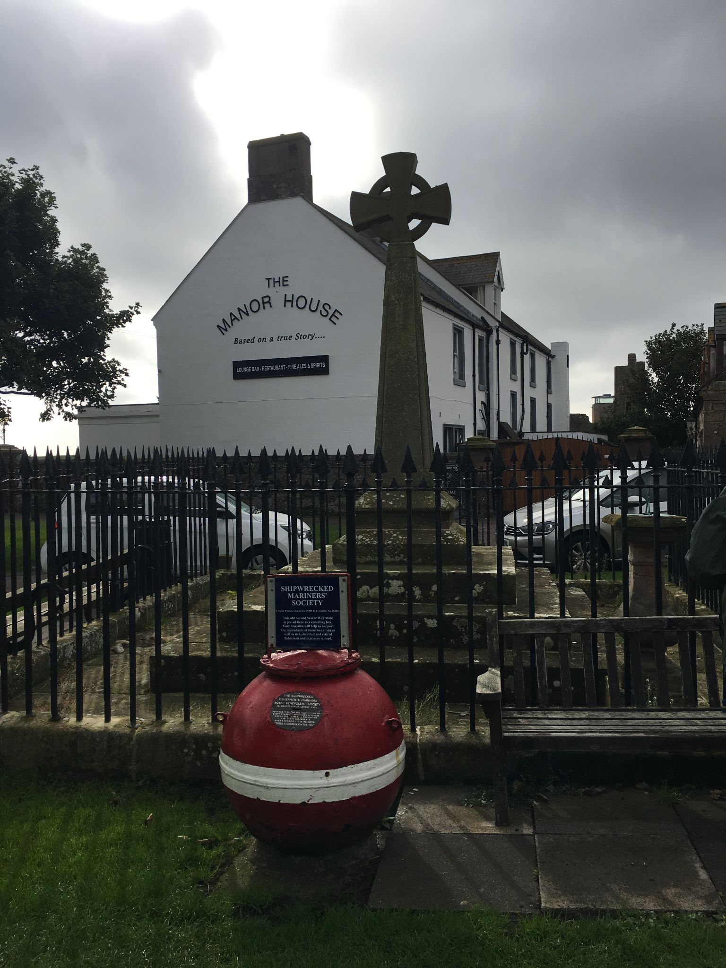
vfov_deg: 61.7
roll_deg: -0.9
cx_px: 363
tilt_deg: -1.6
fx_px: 811
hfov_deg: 48.2
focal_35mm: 29
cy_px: 484
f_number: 2.2
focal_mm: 4.15
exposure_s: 1/1748
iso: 25
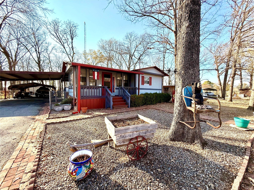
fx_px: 103
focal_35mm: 14
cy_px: 95
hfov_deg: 102.1
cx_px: 127
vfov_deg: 85.7
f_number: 2.2
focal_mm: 2.22
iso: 64
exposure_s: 1/518
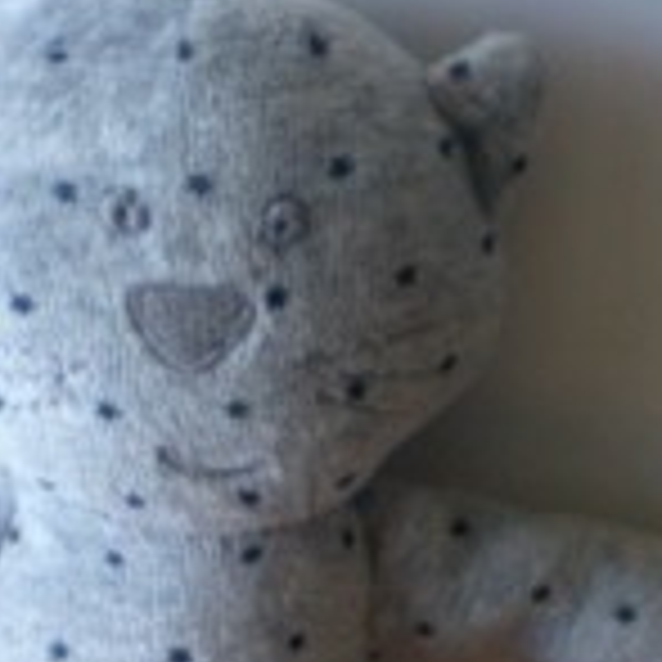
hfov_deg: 14.6
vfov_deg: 14.2
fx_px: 2575
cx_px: 225
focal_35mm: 119
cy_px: 820
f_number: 3.1
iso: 151
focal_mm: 6.3
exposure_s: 1/59
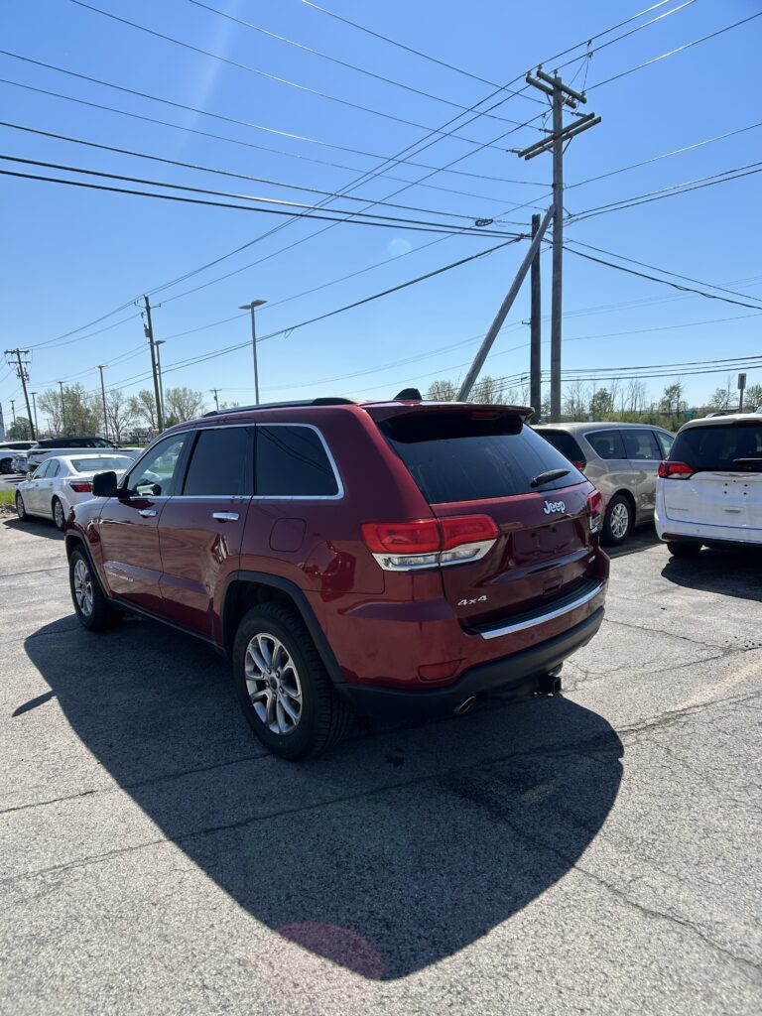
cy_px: 508
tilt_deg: -4.3
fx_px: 763
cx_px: 381
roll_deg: +1.6
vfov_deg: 67.3
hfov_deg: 53.1
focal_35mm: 26
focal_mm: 5.7
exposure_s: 1/4444
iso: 50
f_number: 1.5
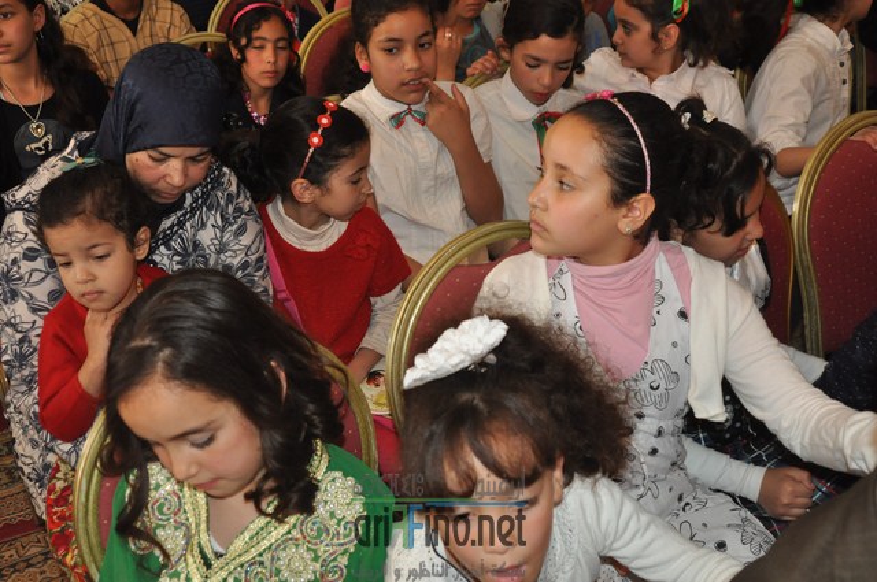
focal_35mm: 42
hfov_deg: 46.5
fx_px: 1022
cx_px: 438
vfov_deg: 31.8
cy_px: 291
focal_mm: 28
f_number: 3.8
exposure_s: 1/60
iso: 800
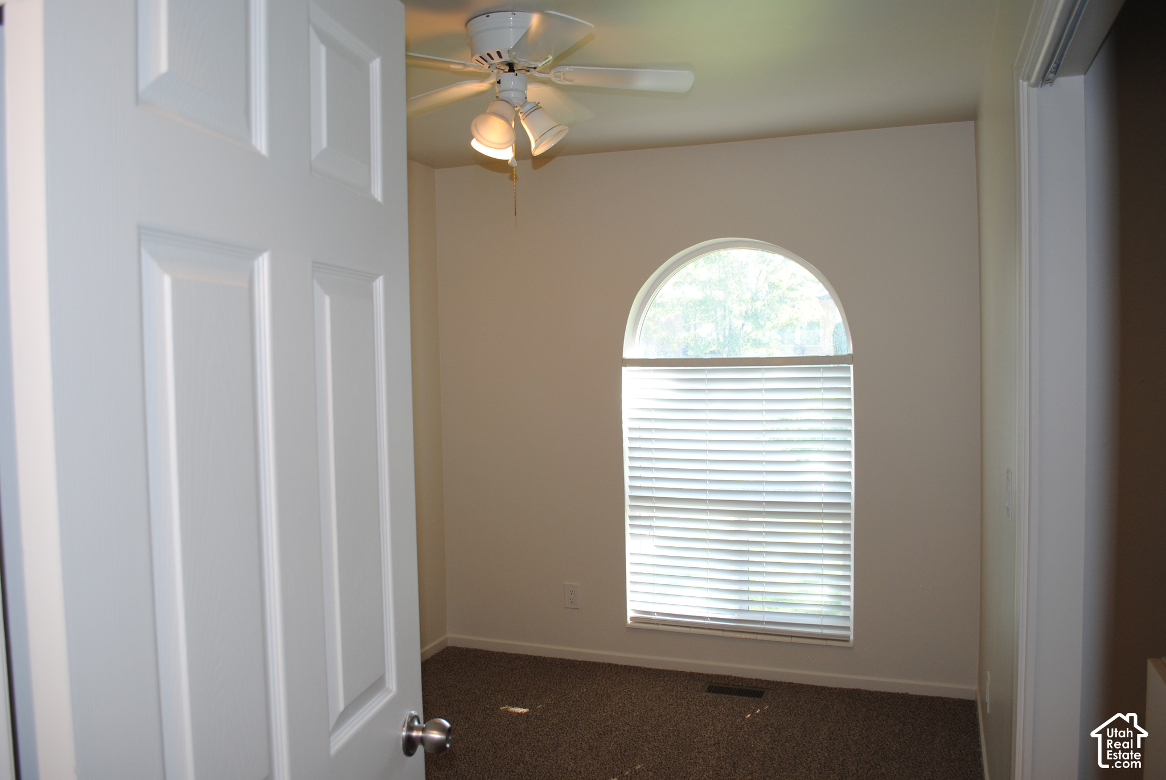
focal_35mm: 27
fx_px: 876
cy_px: 390
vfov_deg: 48.1
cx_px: 583
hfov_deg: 67.3
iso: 200
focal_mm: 18
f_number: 3.5
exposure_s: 1/60
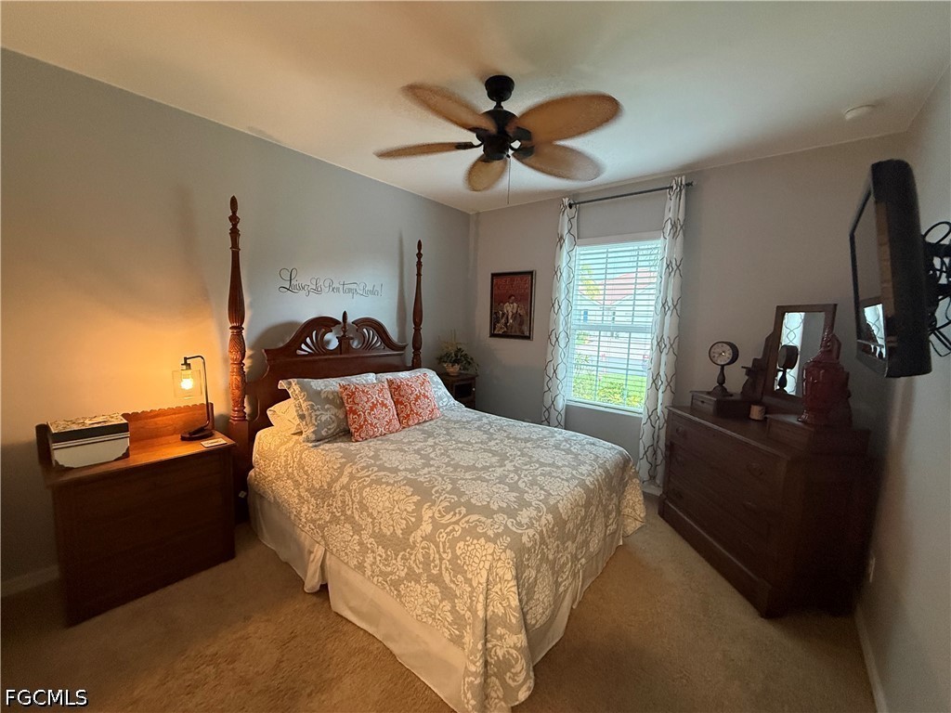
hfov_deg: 102.1
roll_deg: -1.8
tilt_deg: -6.8
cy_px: 356
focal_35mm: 14
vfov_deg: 85.7
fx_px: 385
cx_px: 476
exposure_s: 1/60
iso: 500
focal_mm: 2.22
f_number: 2.2
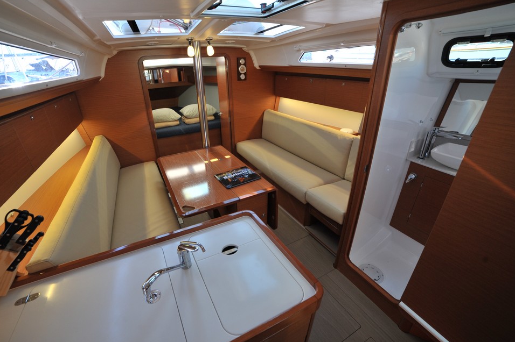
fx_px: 214
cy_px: 168
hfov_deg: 100.4
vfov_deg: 77.2
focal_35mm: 15
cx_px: 246
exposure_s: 1/125
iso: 800
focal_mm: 14
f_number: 5.6
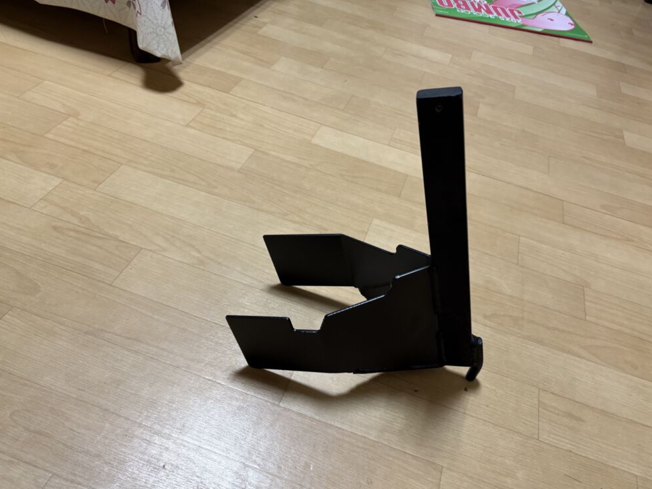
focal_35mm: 27
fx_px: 509
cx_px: 336
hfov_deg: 65.3
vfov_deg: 51.4
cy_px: 249
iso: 160
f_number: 1.6
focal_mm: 5.96
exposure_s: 1/50
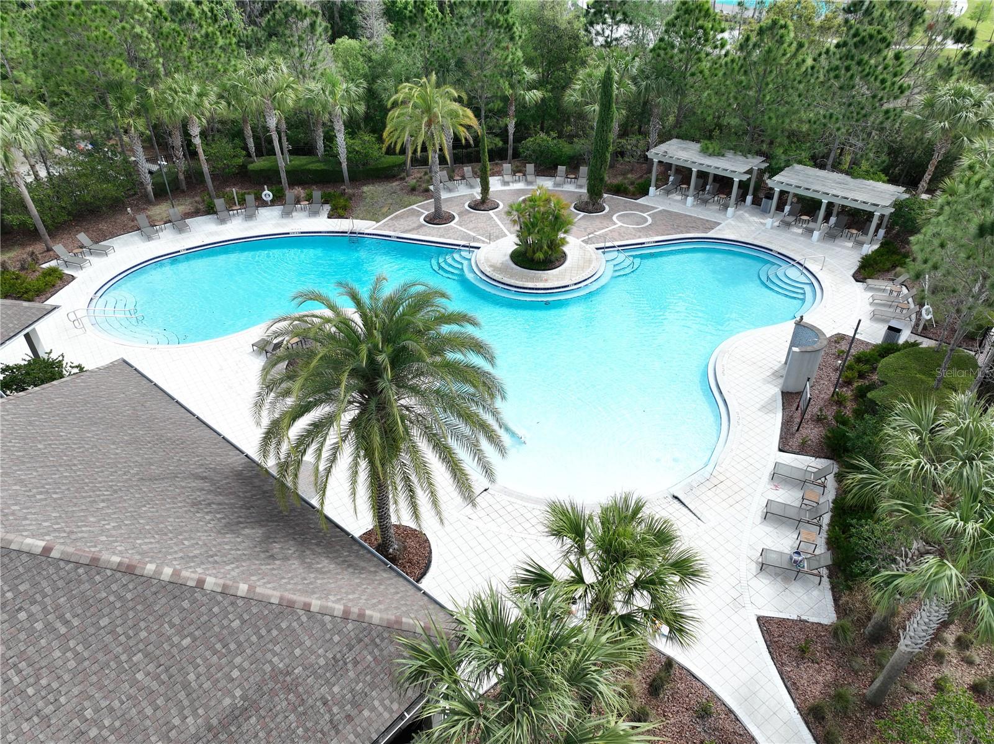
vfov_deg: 56.8
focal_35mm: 24
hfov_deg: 71.6
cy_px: 372
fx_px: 689
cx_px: 497
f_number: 3.2
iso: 100
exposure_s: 1/240
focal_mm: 12.29
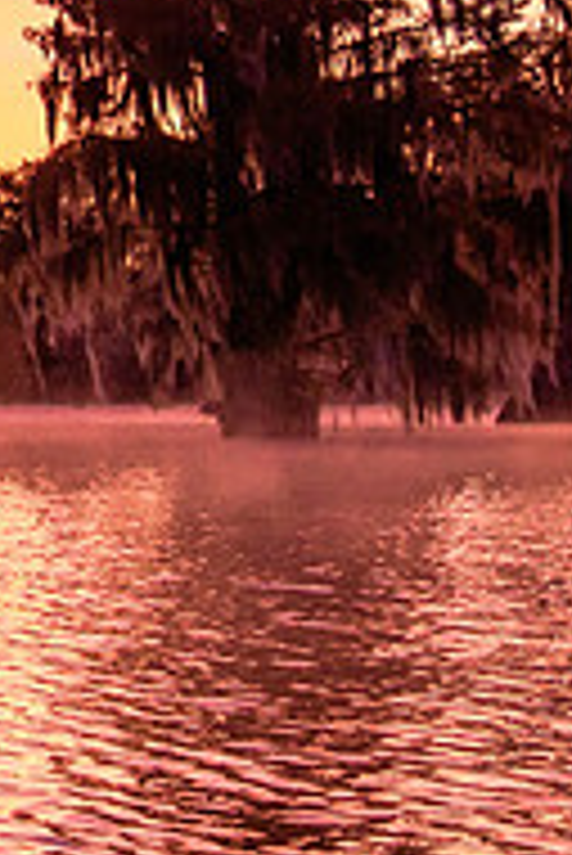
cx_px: -558
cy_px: 187
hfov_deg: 10.4
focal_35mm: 122
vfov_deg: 16.7
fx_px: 2902
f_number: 8
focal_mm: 26.6
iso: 1000
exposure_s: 1/60
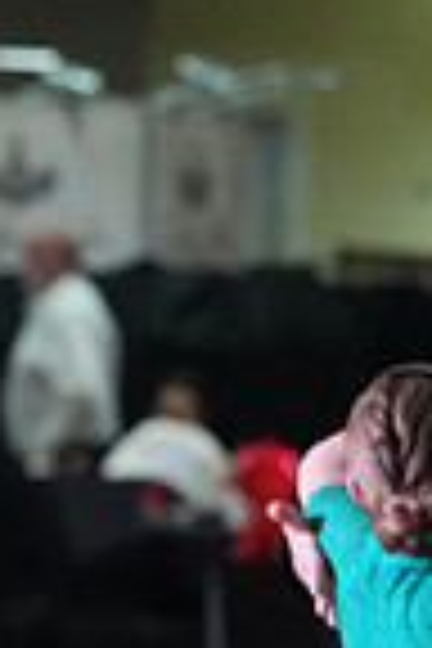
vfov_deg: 3.6
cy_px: 963
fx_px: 10385
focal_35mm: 577
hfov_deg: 2.4
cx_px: 821
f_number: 5
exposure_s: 1/400
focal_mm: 143
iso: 10000
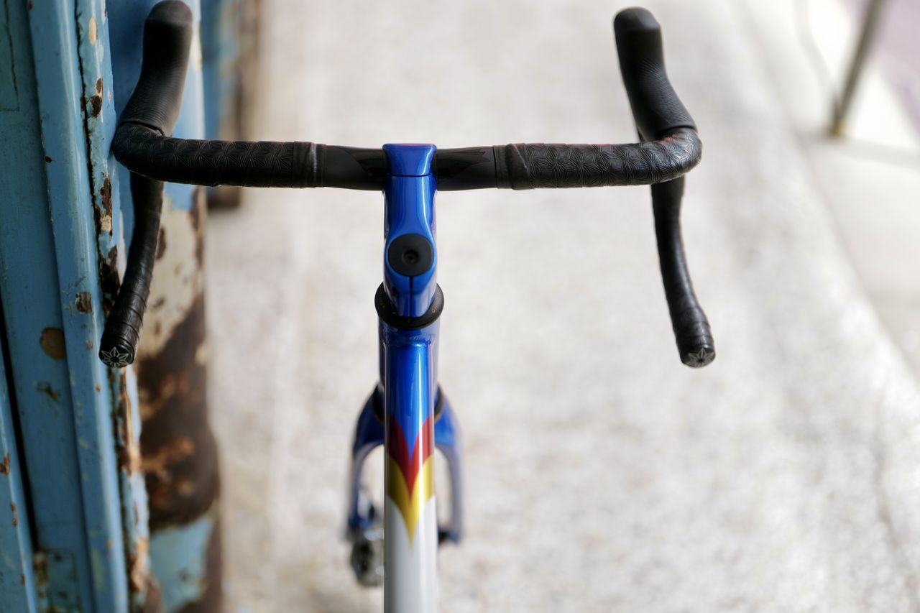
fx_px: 1278
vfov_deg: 27.0
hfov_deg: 39.6
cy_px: 306
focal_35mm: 50
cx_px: 460
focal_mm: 50
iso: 250
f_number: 1.4
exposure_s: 1/125
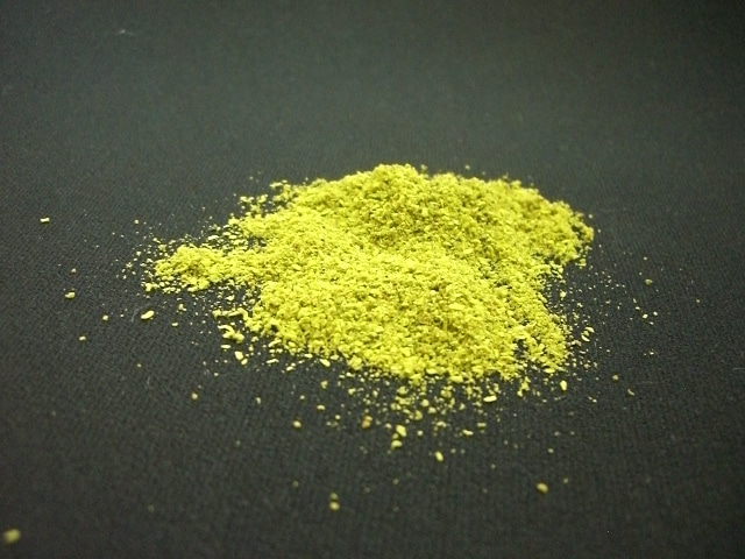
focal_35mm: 38
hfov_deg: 49.0
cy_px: 280
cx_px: 372
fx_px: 818
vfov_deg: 37.7
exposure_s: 1/50
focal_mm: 6.2
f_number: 2.7
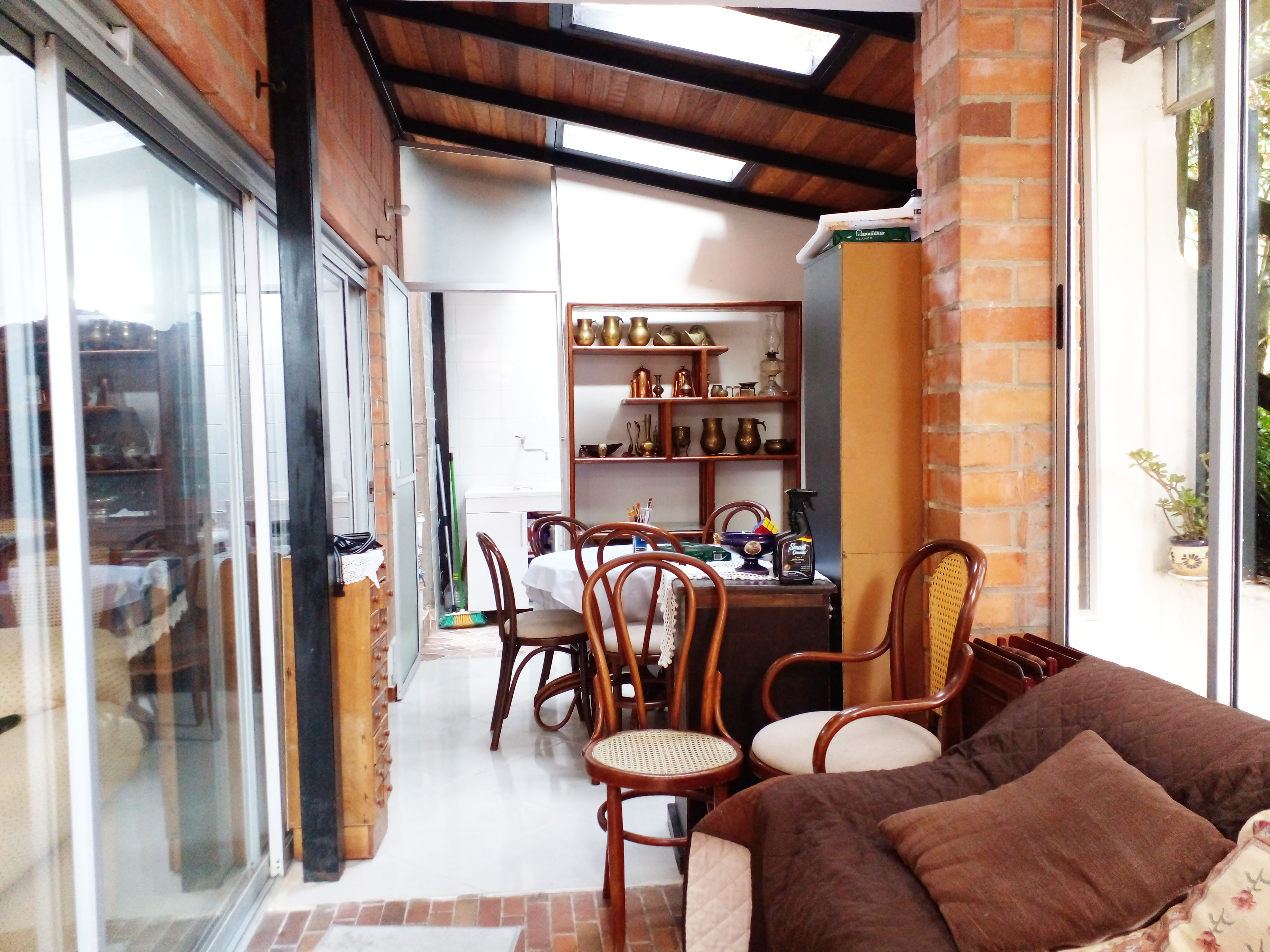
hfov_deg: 65.3
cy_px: 476
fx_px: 991
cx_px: 635
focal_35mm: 27
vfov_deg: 51.4
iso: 200
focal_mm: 3.6
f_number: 1.9
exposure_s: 1/40
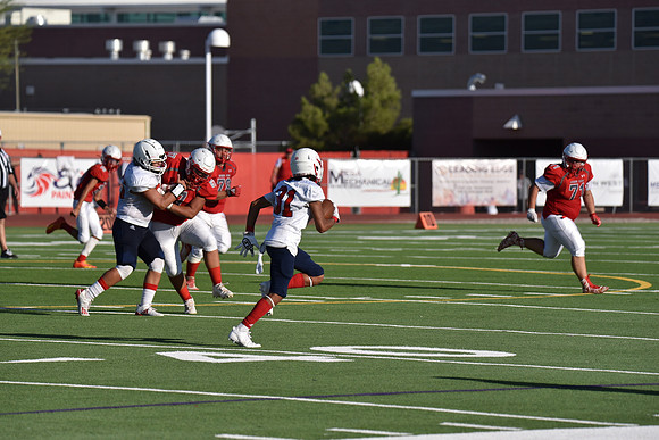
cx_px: 330
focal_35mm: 250
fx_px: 4577
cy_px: 220
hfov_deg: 8.2
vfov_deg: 5.5
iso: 400
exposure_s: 1/4000
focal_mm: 250
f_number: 5.6
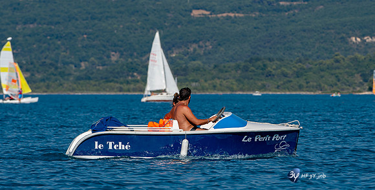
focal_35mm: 381
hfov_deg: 5.8
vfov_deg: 2.9
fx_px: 3706
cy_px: 92
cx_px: 210
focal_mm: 300
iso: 100
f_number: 10
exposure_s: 1/400
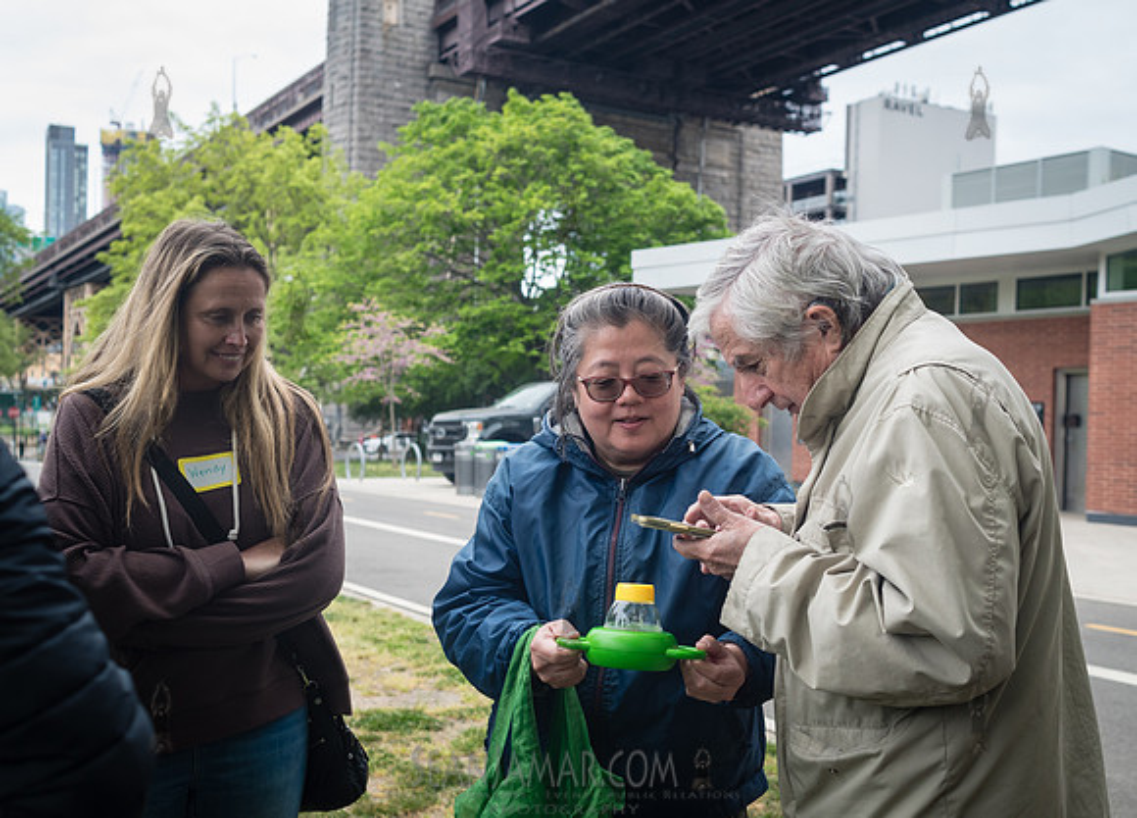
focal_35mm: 40
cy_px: 440
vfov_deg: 35.4
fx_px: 1281
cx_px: 629
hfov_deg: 47.8
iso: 250
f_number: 4.5
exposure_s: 1/320
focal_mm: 35
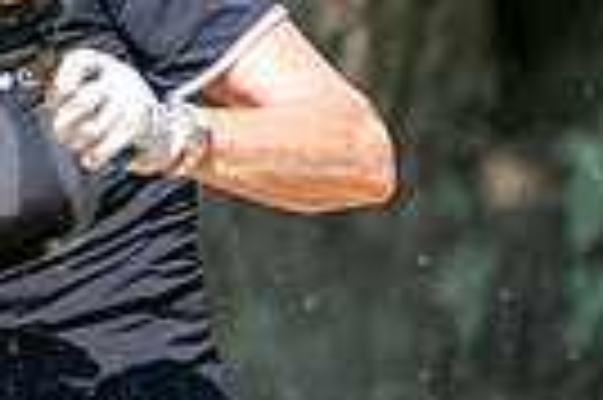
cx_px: -436
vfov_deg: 0.7
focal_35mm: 1950
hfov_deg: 1.1
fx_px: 32622
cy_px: -67
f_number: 5
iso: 320
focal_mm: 300
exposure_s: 1/2500
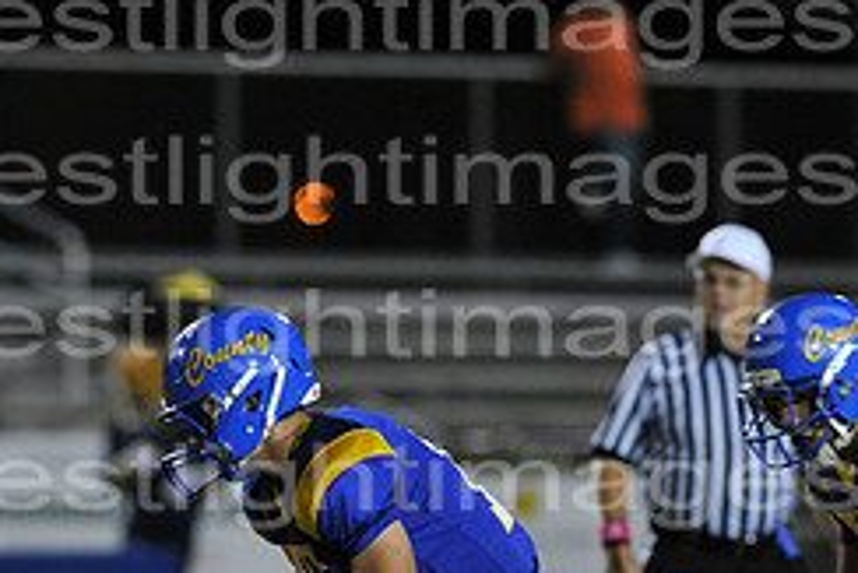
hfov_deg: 2.9
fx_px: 16979
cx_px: 373
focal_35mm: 712
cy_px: 562
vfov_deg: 1.9
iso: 5000
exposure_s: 1/500
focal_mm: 300
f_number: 4
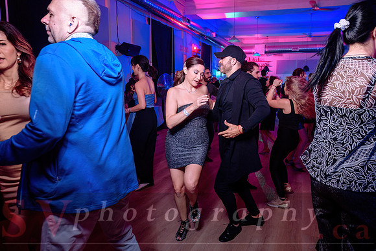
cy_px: 124
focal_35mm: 28
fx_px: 289
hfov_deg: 65.6
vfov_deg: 46.9
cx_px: 217
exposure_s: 1/50
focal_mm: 24
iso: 800
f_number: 3.5
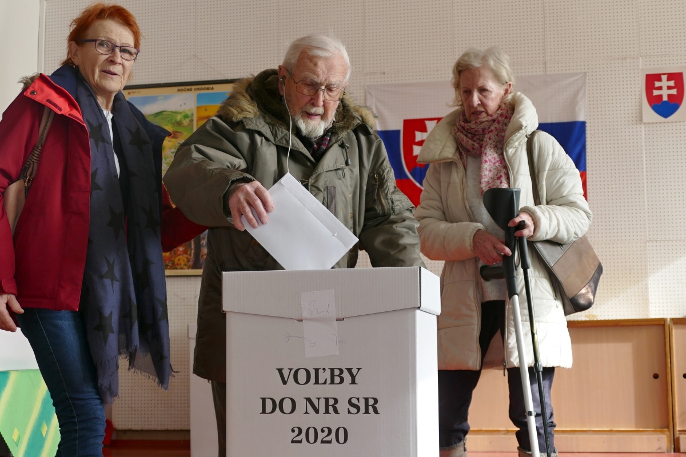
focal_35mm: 58
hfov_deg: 34.5
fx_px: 1105
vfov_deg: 23.4
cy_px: 228
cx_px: 343
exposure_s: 1/125
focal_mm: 21.01
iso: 125
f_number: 3.5
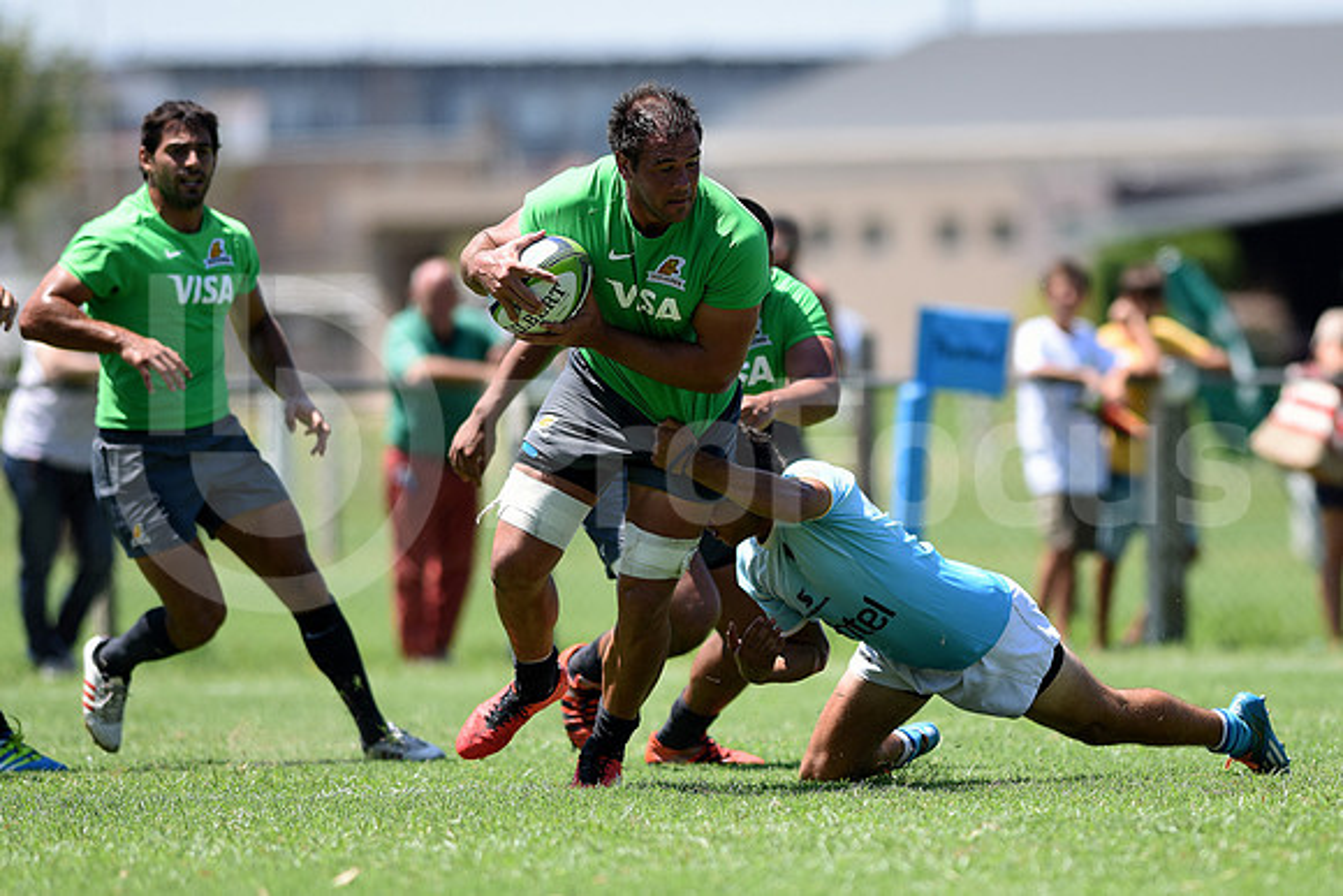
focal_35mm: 300
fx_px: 11194
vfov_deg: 4.6
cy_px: 448
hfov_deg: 6.9
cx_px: 672
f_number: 2.8
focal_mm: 300
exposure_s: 1/2000
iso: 200
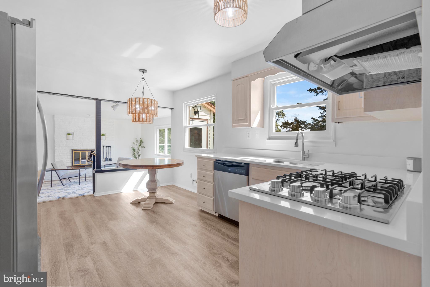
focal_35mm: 16
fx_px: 191
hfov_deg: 96.7
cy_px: 144
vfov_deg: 73.7
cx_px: 215
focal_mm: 16
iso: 250
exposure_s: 1/13
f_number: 9
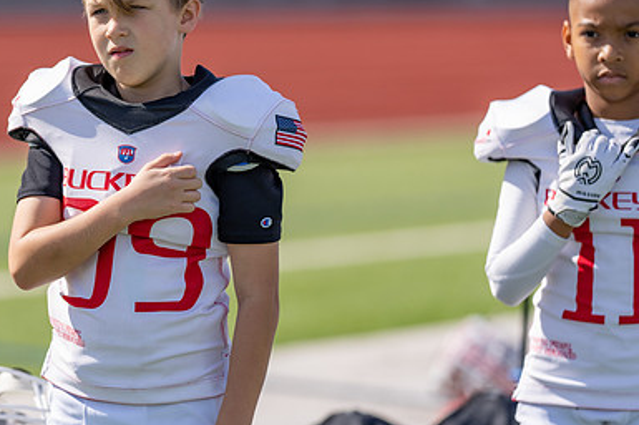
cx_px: 178
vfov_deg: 6.3
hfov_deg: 9.4
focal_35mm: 218
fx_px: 3866
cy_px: 201
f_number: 1.8
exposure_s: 1/4000
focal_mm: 135
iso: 100
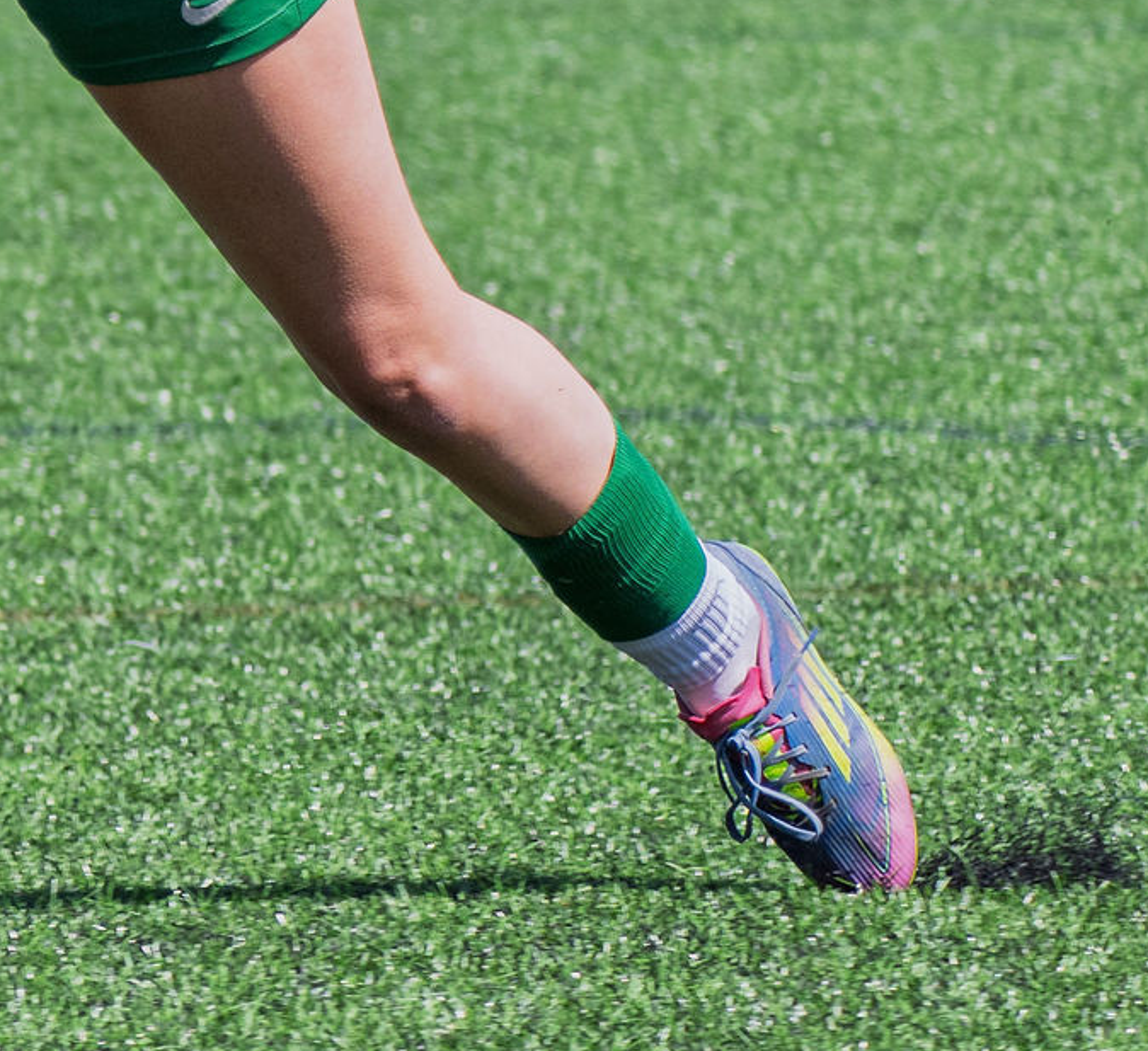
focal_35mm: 732
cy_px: -342
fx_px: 26329
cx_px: -1604
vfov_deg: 2.3
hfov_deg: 2.5
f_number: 4.8
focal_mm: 125
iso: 250
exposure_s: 1/1000
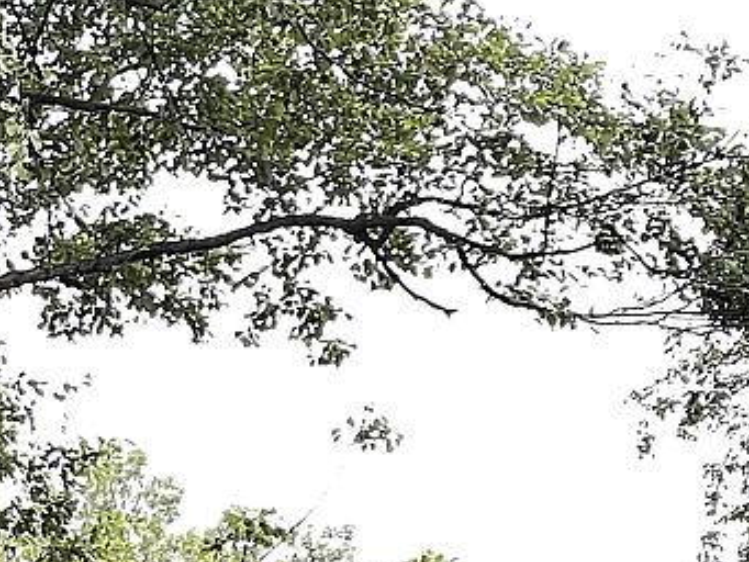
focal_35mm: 263
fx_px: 5693
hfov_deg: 7.3
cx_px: -701
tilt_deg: +4.6
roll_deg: +1.1
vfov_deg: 5.6
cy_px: 746
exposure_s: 1/121
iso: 80
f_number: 2.2
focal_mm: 7.5
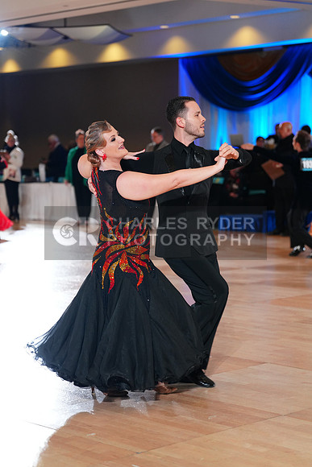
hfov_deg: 16.5
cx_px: 156
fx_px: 1078
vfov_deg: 24.5
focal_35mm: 83
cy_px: 234
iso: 1600
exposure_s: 1/400
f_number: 2.8
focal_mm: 83
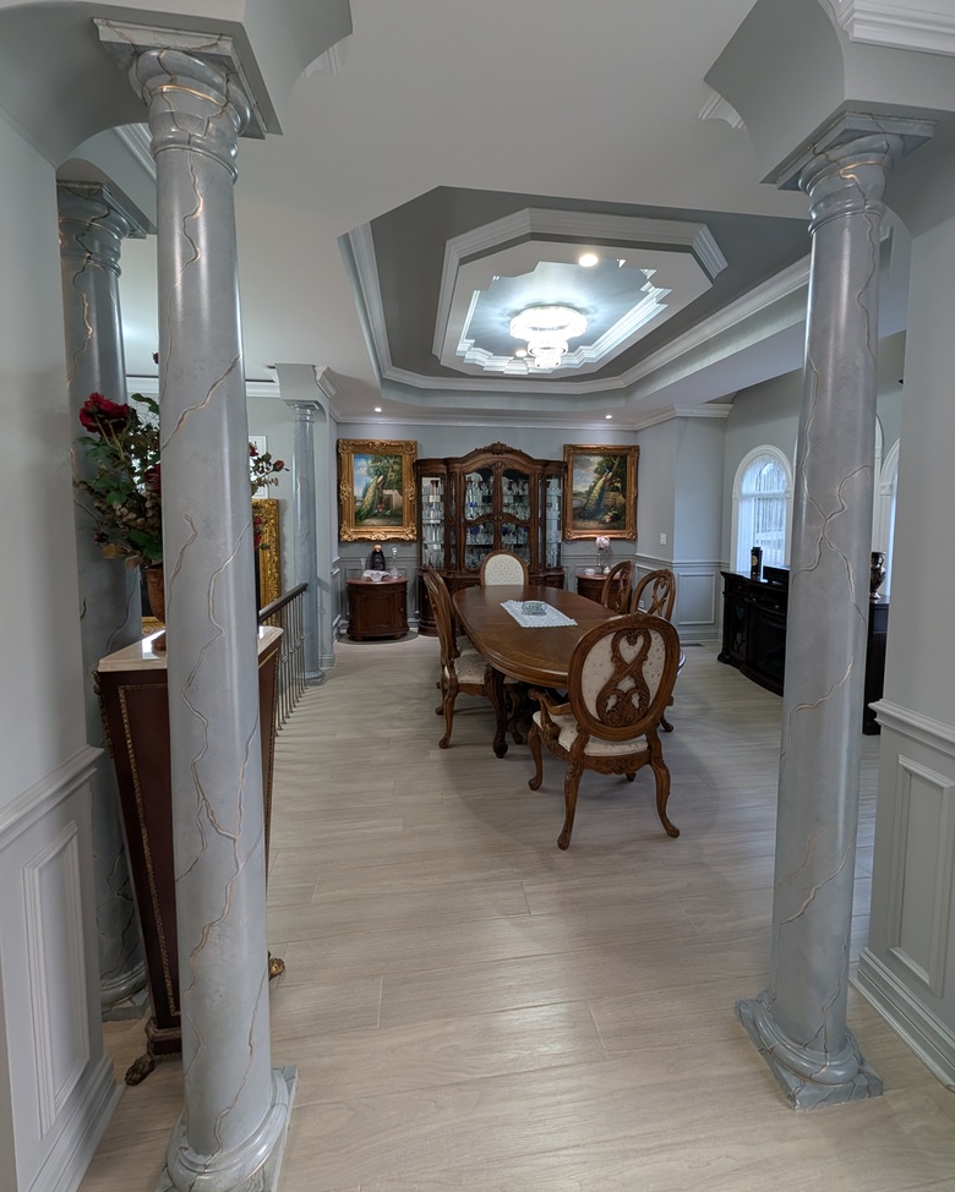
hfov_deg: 92.2
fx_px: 459
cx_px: 492
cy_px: 540
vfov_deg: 104.5
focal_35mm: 13
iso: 97
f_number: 1.7
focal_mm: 2.02
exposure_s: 1/120
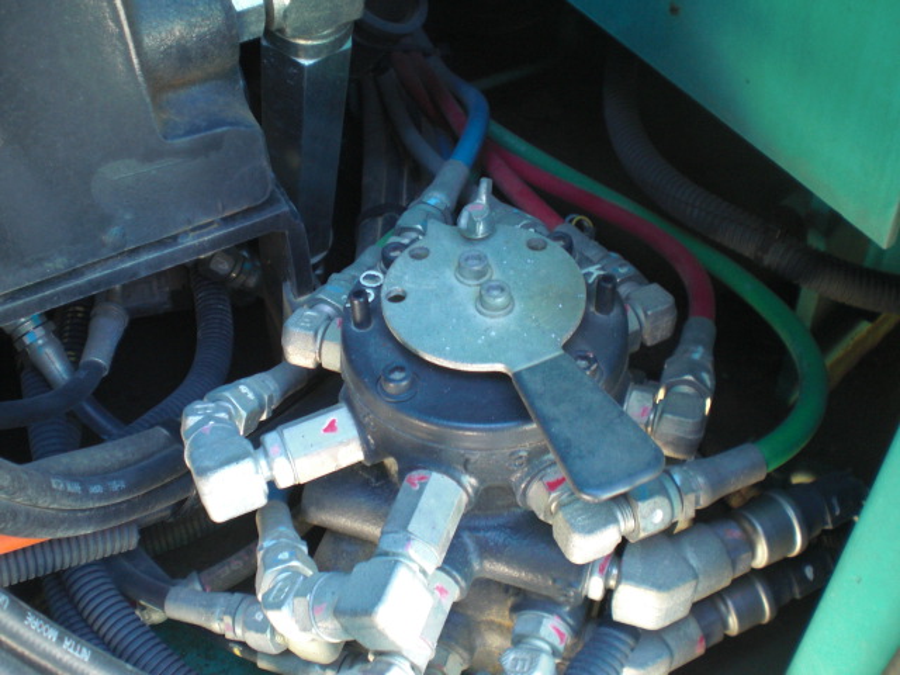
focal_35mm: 38
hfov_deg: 49.0
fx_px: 988
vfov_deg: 37.7
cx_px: 450
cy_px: 338
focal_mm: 6.3
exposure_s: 1/20
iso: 200
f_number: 3.1
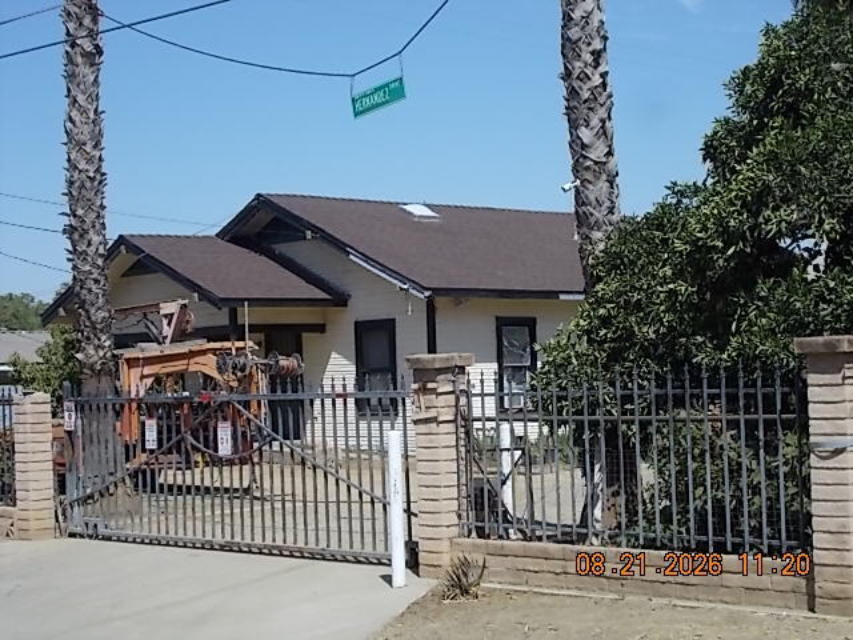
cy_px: 320
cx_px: 426
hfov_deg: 25.7
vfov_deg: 19.4
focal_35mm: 76
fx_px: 1873
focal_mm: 13.5
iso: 80
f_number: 5.8
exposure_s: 1/400
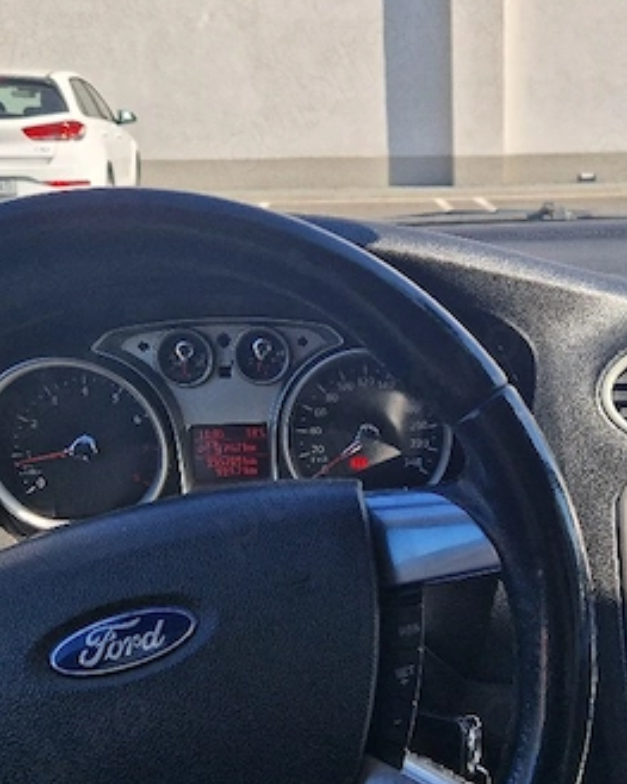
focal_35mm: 41
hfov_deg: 35.7
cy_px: 446
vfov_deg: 44.7
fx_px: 951
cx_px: 463
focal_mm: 5.4
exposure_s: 1/588
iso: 50
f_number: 1.8
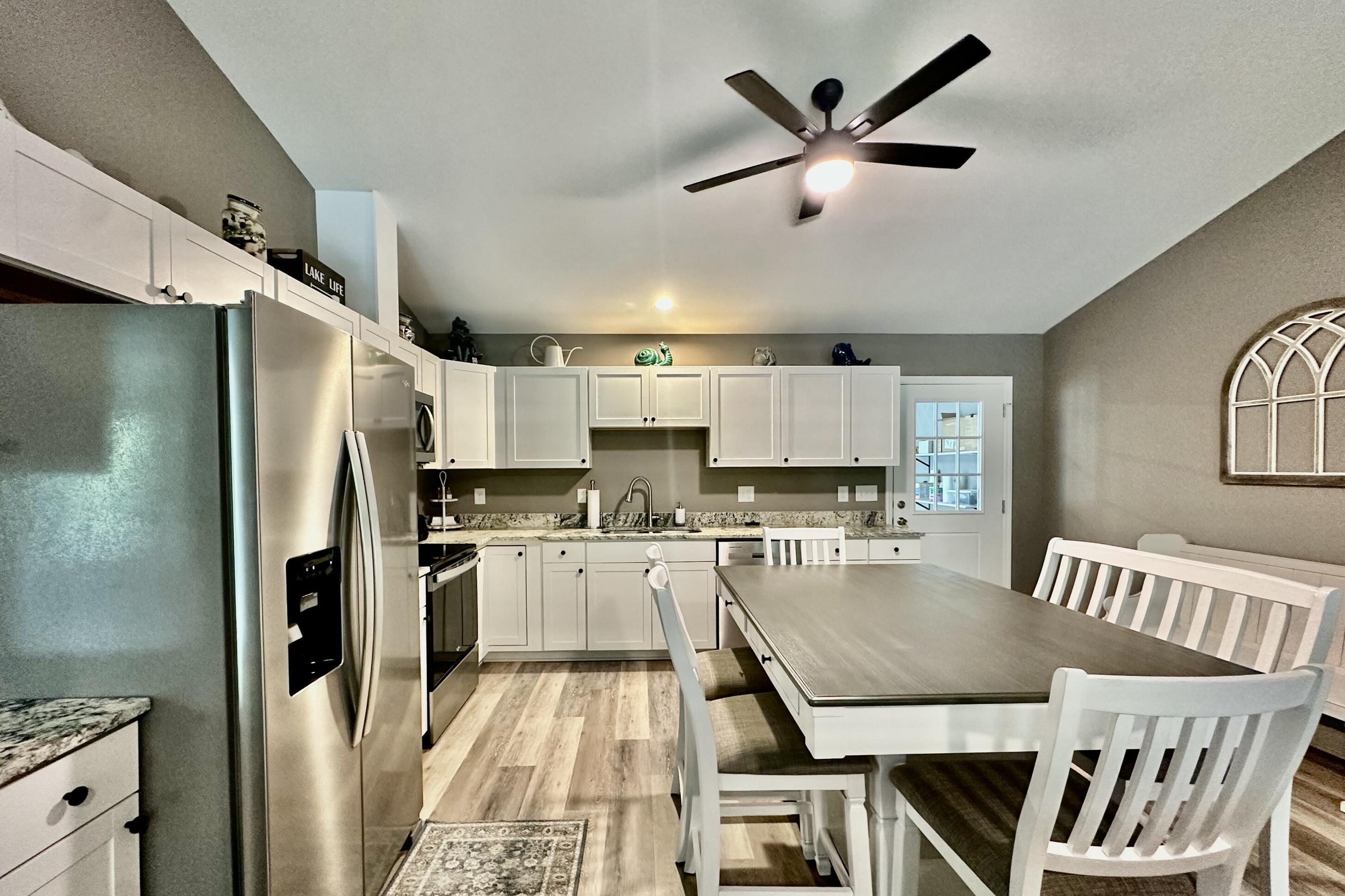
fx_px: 560
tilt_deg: -1.0
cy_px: 481
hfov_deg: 100.4
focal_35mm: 15
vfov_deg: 77.2
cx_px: 653
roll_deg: +0.4
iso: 400
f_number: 2.2
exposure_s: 1/60
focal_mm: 2.22
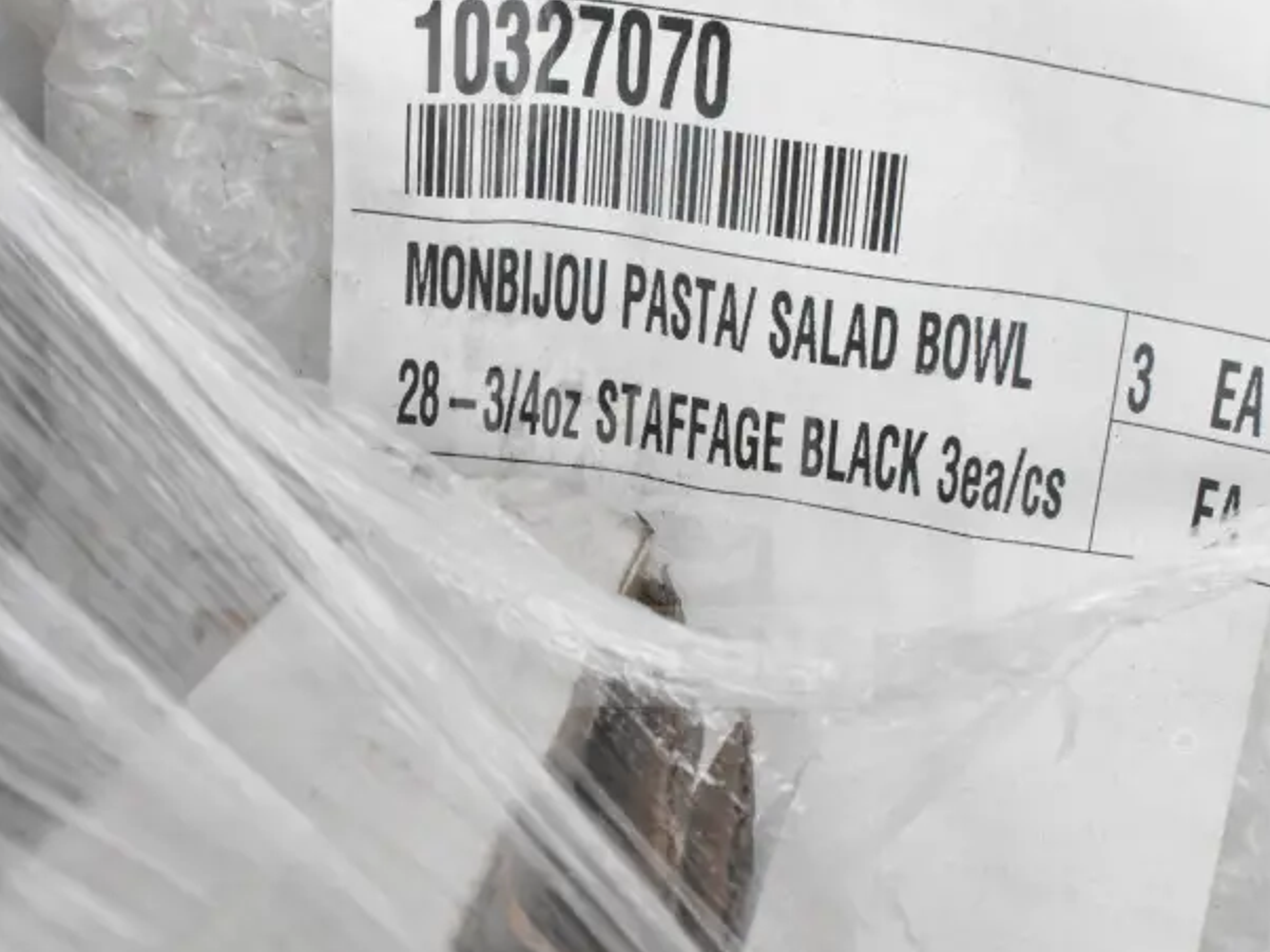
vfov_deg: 25.6
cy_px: 539
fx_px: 2090
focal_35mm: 57
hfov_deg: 33.8
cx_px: 635
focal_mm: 26
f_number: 14
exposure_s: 1/1250
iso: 6400
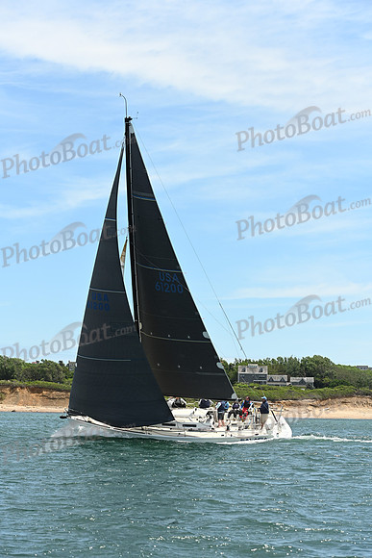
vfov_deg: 27.0
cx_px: 186
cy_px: 279
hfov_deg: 18.2
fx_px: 1162
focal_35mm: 75
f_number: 5.6
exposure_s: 1/1000
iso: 320
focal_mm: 75
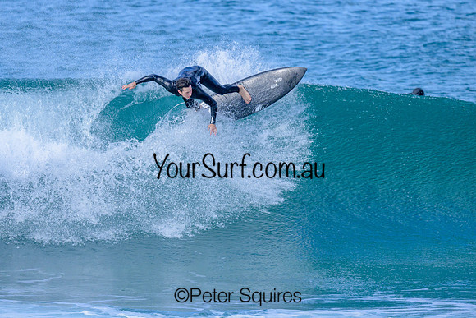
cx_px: 149
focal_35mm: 1099
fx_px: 14540
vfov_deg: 1.3
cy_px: 141
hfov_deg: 1.9
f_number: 6.3
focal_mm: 800
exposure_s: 1/2000
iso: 500
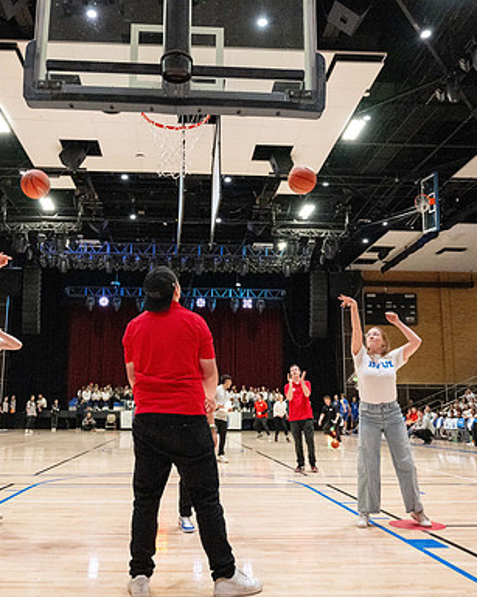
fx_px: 600
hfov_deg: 43.2
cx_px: 207
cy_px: 299
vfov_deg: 52.9
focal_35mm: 34
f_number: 4
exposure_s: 1/500
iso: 8000
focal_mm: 24
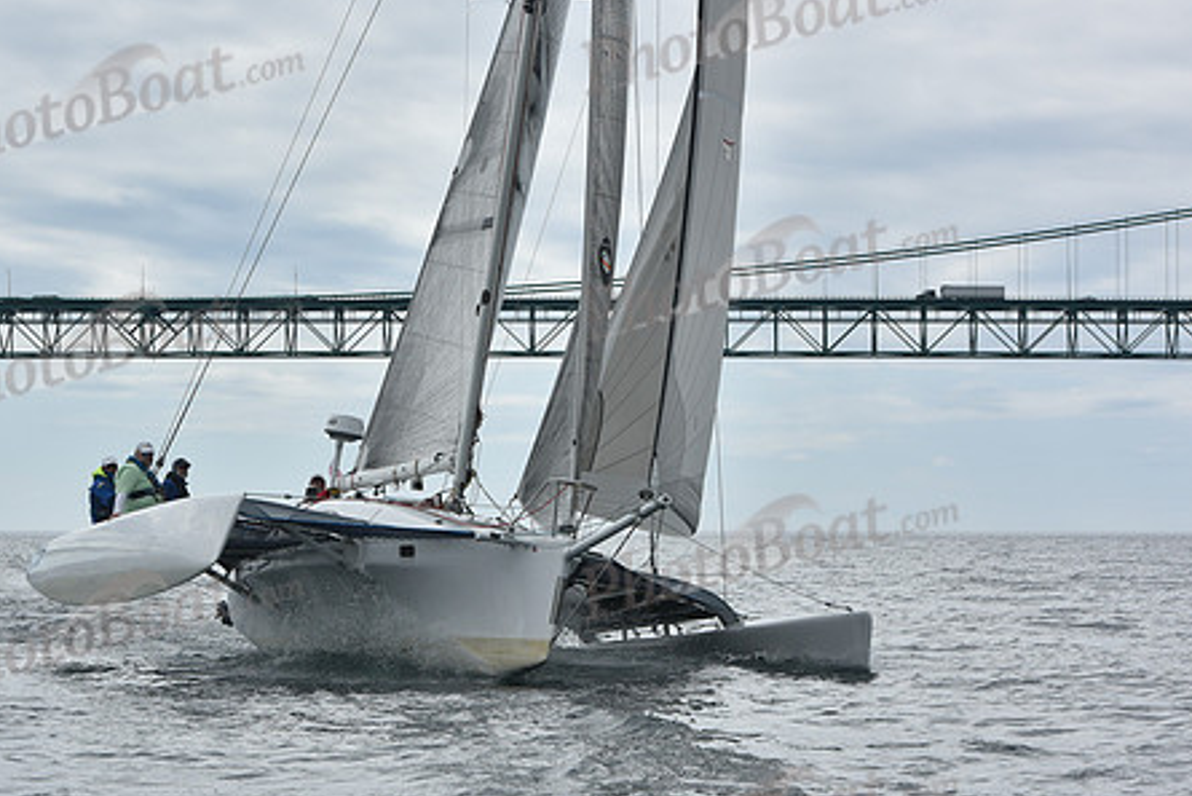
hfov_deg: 18.2
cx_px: 445
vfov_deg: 12.2
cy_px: 449
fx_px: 3709
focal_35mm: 112
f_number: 11
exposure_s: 1/800
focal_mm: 86
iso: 250
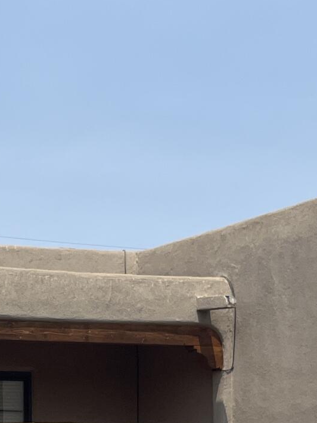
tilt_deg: +1.1
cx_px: -77
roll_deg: +0.4
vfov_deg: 17.4
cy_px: 447
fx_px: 1343
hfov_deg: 13.1
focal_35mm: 110
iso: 50
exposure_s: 1/6494
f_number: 1.6
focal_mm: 5.1
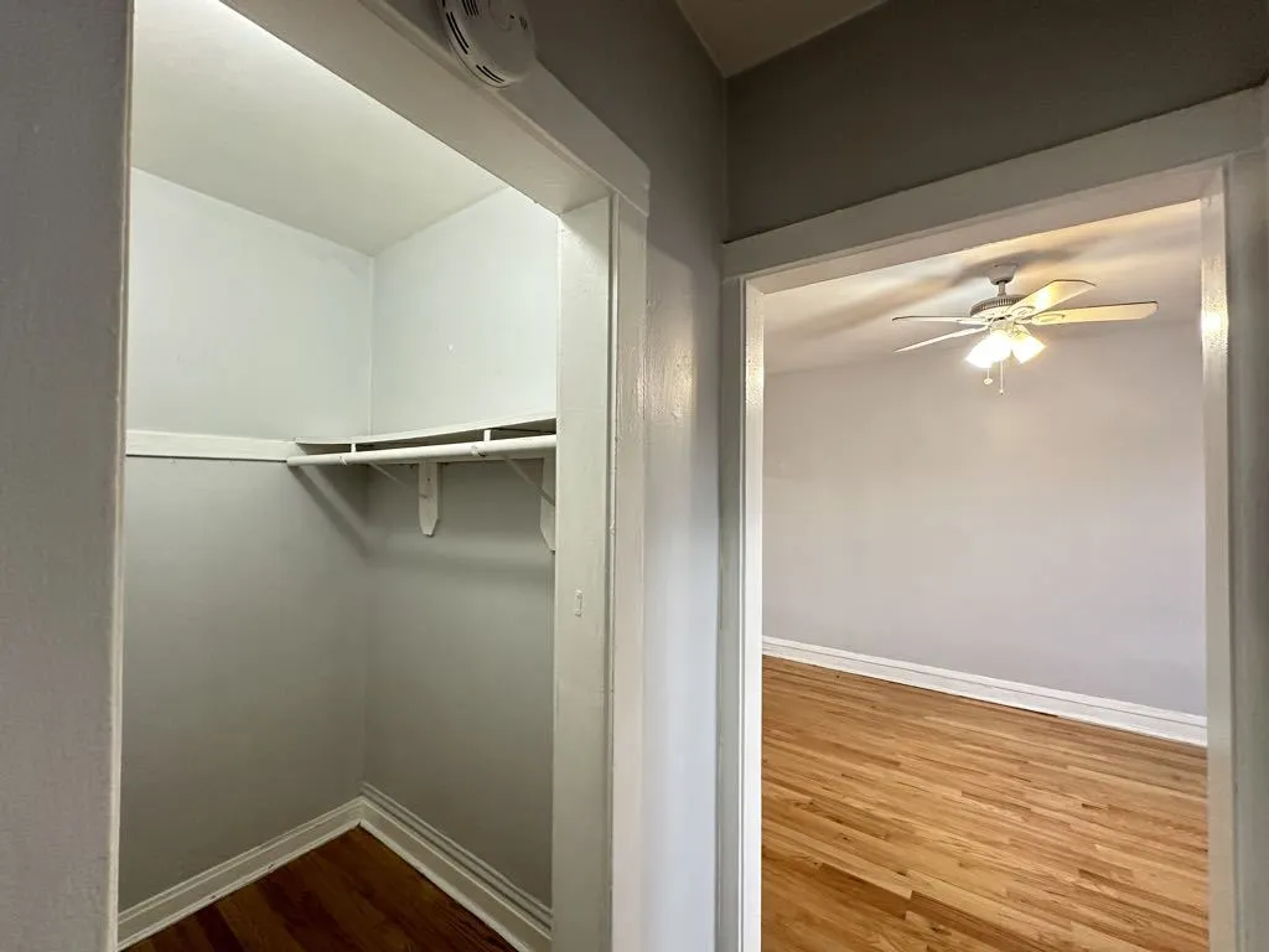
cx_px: 634
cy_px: 476
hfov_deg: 102.1
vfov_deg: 85.7
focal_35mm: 14
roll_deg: -0.4
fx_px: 513
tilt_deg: +1.1
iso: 400
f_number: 2.2
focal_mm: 2.22
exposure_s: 1/60
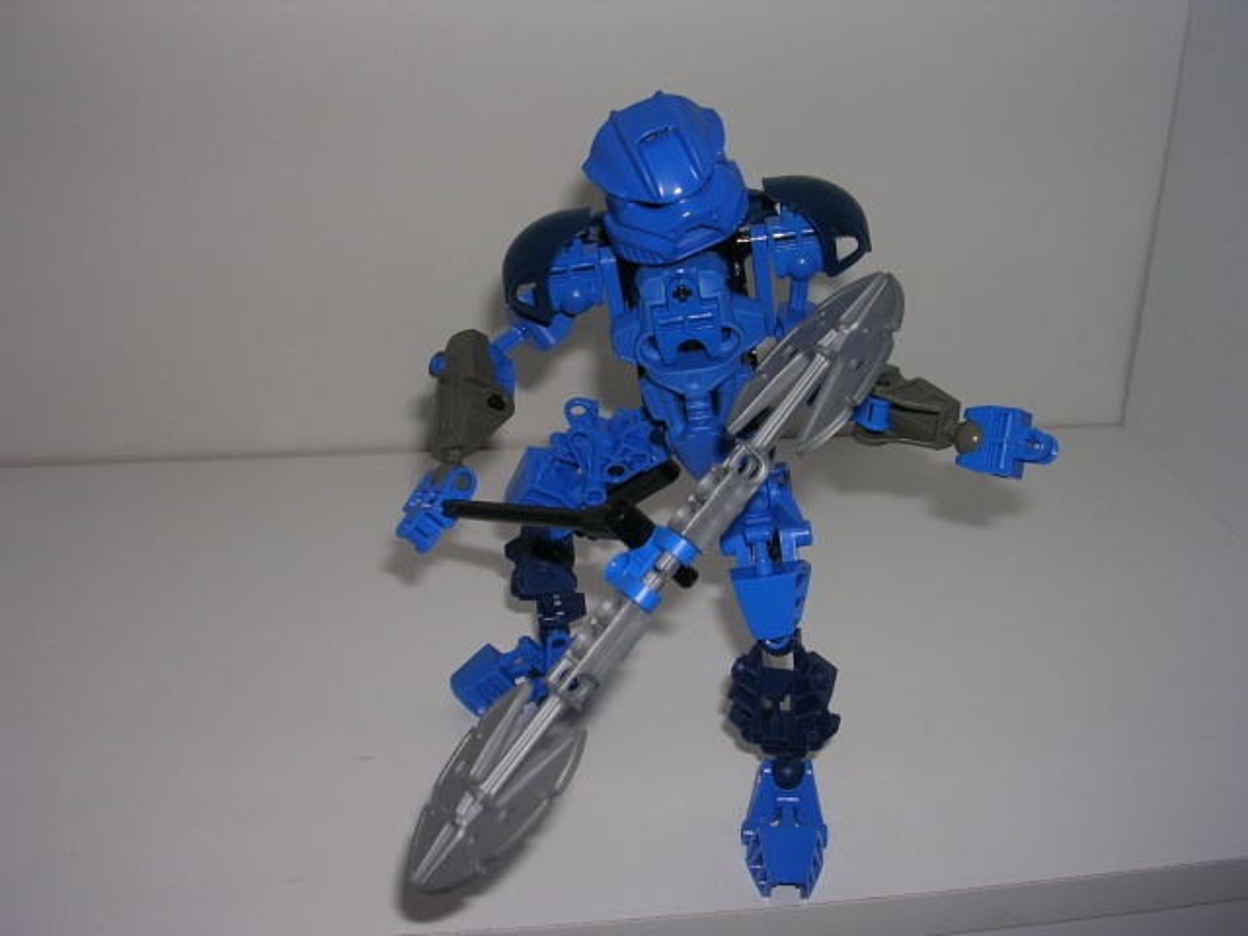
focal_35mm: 38
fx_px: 1370
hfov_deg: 49.0
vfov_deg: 37.7
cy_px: 468
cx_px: 624
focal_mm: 5.8
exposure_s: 1/60.1
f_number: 2.8
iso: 50
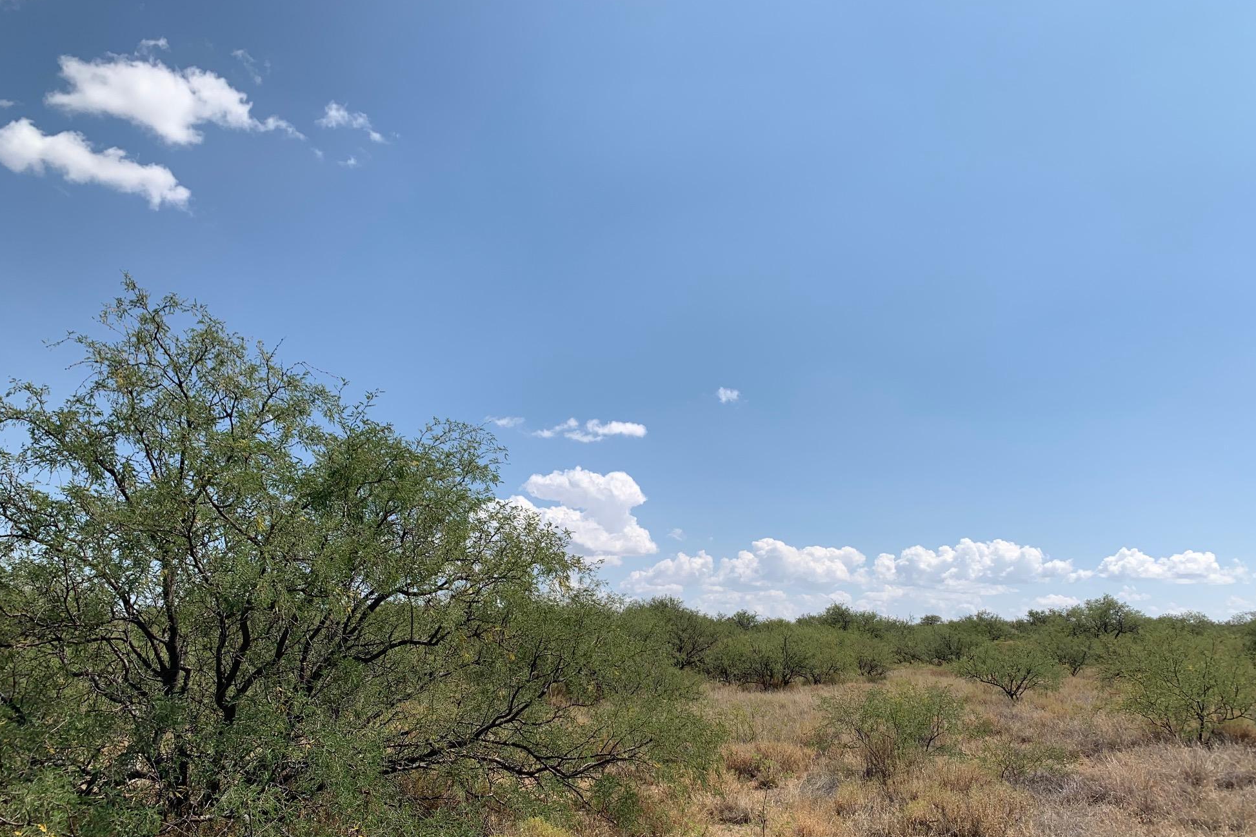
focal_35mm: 28
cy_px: 473
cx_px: 635
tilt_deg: +12.5
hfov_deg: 65.5
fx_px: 977
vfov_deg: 46.3
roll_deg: -0.8
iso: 25
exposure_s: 1/3185
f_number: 1.8
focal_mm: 4.25
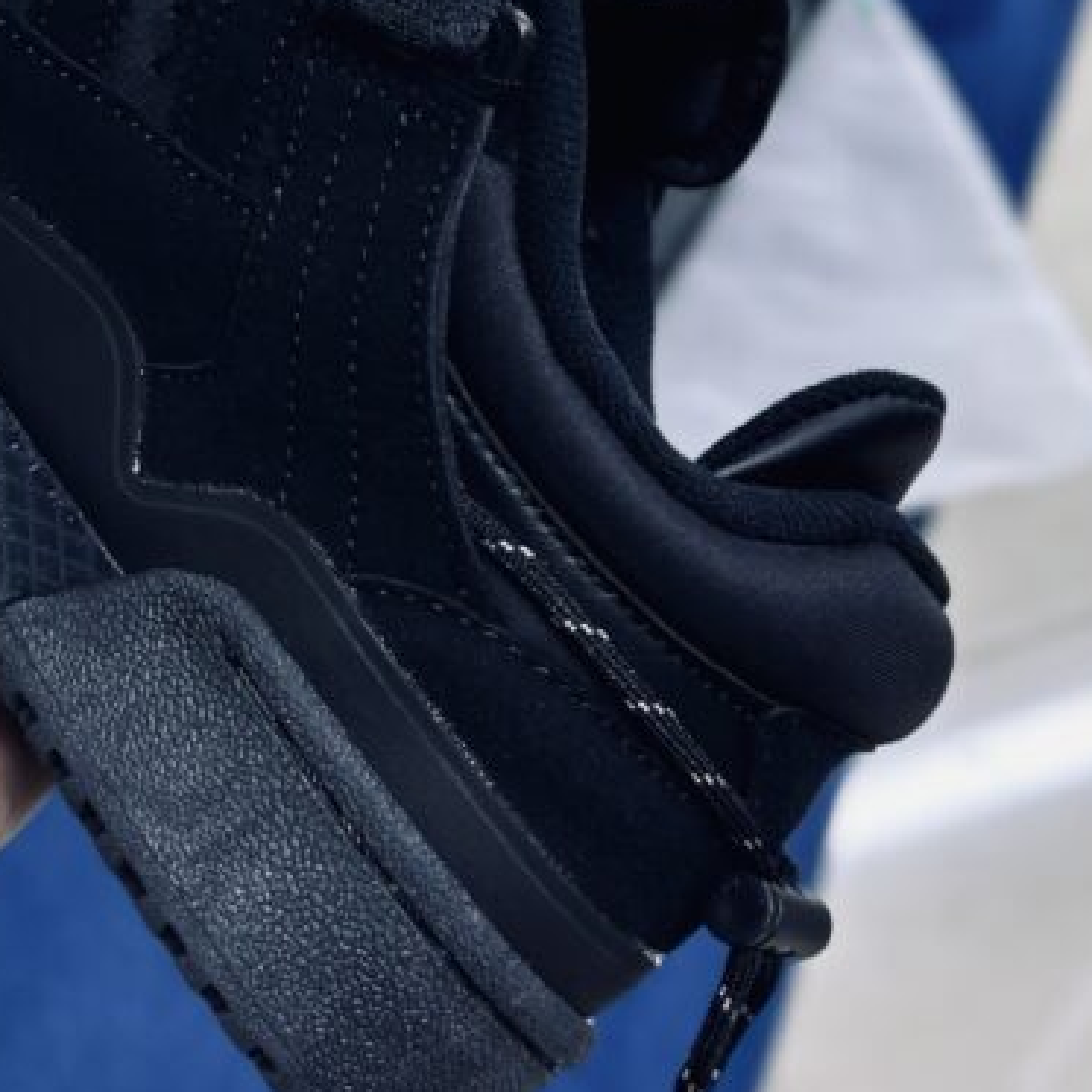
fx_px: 3783
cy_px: 274
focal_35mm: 106
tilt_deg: -50.9
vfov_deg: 16.3
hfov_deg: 16.2
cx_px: 141
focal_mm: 6.86
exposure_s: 1/100
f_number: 1.78
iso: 100
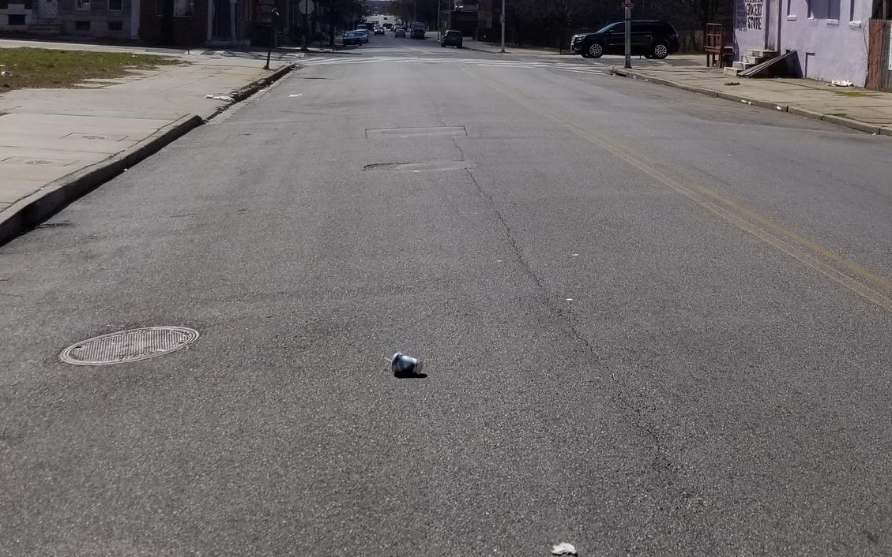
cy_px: 20
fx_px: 1216
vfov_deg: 24.8
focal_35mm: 50
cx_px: 510
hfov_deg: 40.2
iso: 50
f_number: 1.7
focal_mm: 4.25
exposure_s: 1/7904
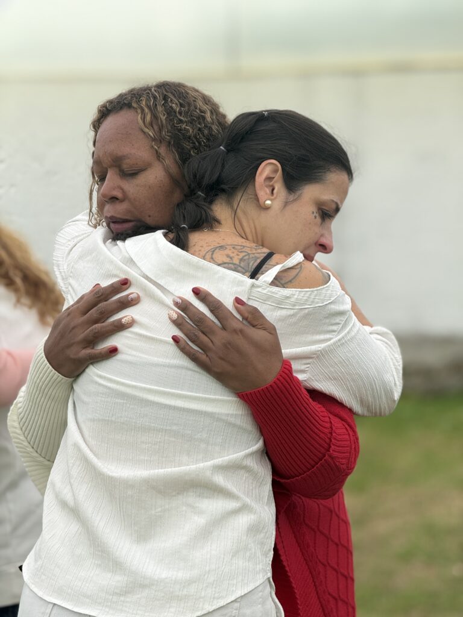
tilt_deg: -2.7
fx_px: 2140
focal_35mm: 120
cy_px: 308
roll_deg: -0.8
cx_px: 232
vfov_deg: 16.4
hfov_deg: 12.3
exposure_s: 1/464
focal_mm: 15.66
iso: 50
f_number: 2.8
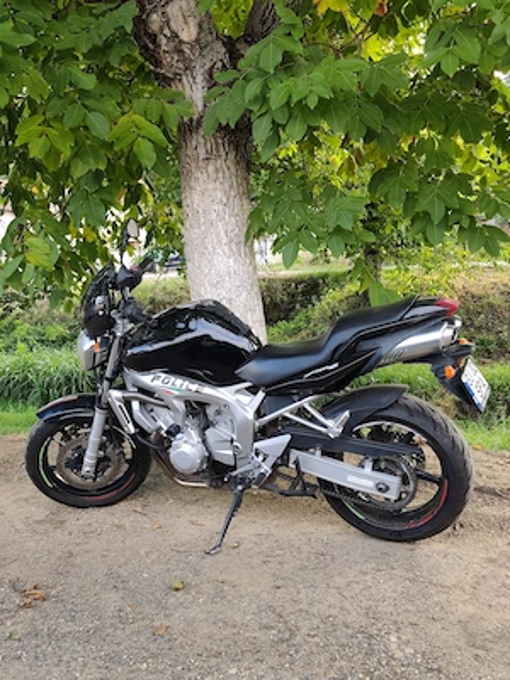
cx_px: 255
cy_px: 340
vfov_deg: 50.1
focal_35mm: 37
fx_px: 727
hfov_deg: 38.7
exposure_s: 1/100
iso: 200
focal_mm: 6.04
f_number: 1.7
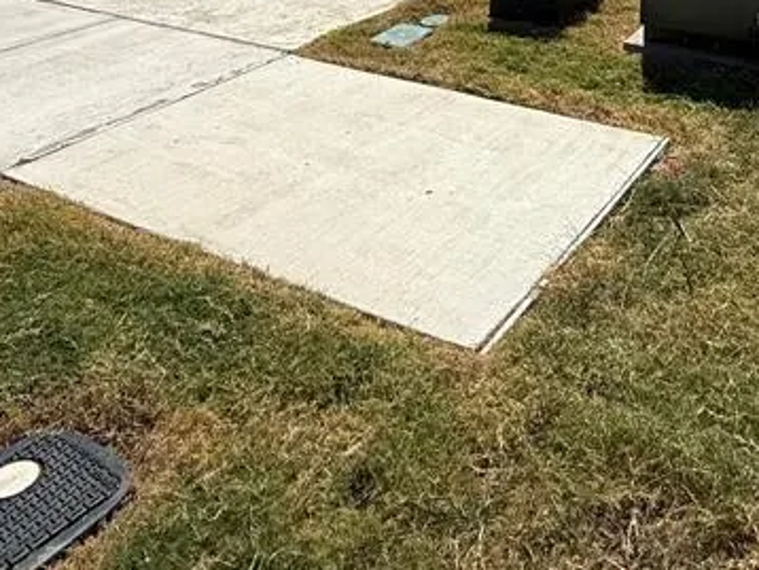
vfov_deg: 28.7
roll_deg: -1.3
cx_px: 541
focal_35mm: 40
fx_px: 878
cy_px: -191
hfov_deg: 45.6
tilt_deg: -2.0
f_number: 2.2
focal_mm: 2.22
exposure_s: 1/4425
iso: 50
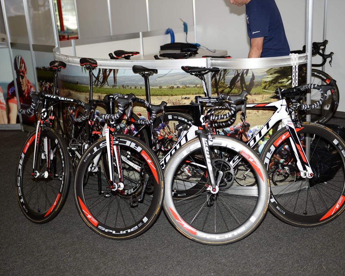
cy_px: 139
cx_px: 184
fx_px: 511
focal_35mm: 50
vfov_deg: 30.3
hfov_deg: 37.3
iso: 200
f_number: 2.8
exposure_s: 1/250
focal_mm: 44
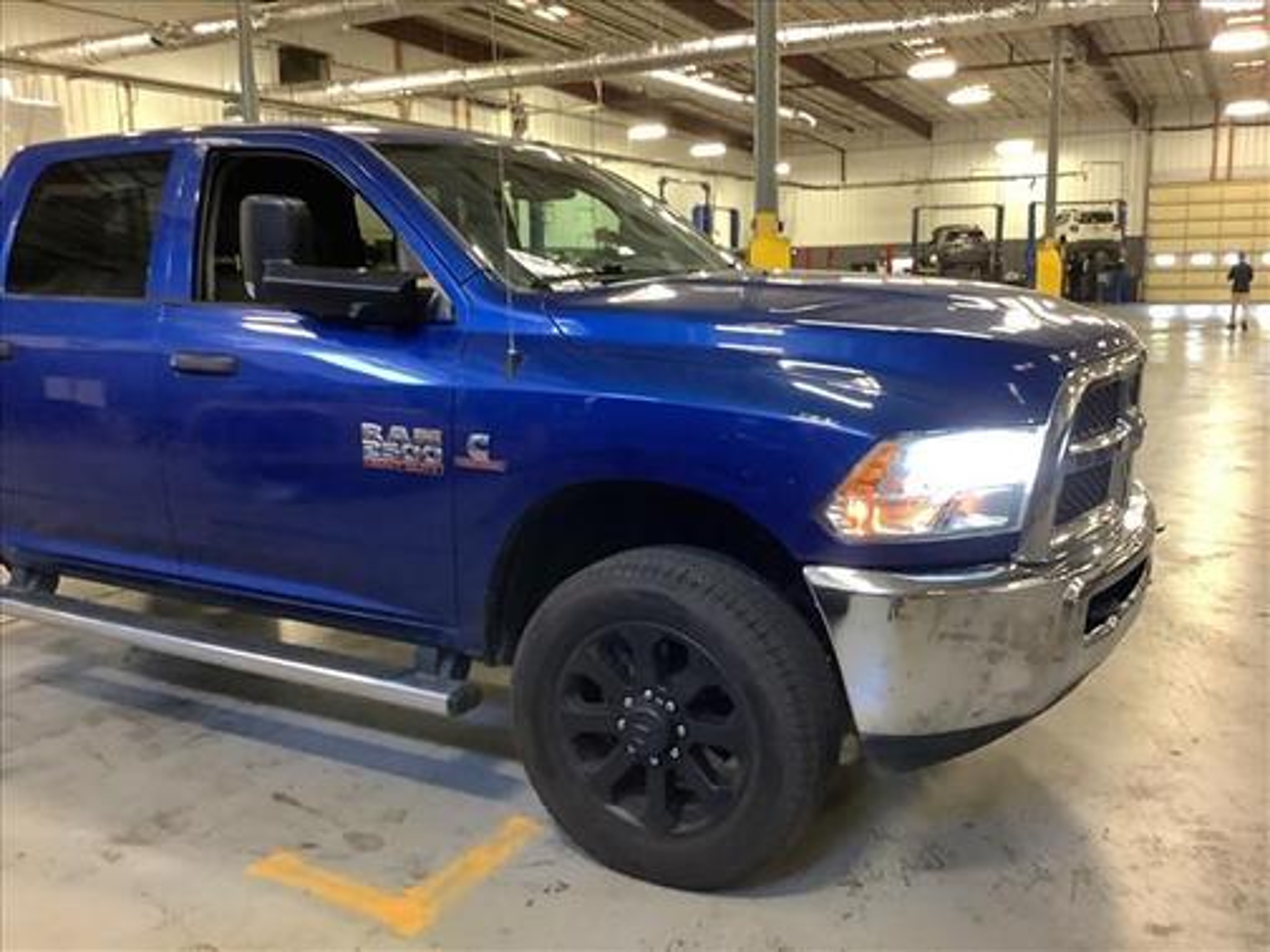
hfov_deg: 58.4
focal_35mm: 31
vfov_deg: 45.4
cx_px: 635
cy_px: 476
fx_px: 1137
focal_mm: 3.3
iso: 320
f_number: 2.4
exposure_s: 1/30
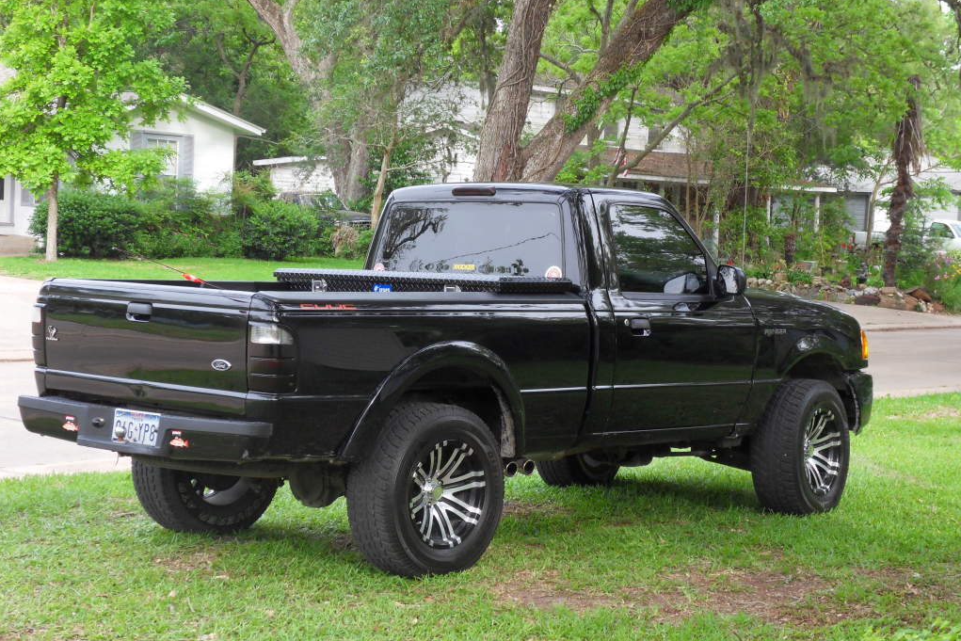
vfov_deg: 18.7
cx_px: 480
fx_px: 1949
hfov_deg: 27.7
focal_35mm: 73
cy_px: 326
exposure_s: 1/45
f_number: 5.1
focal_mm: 12.3
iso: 120
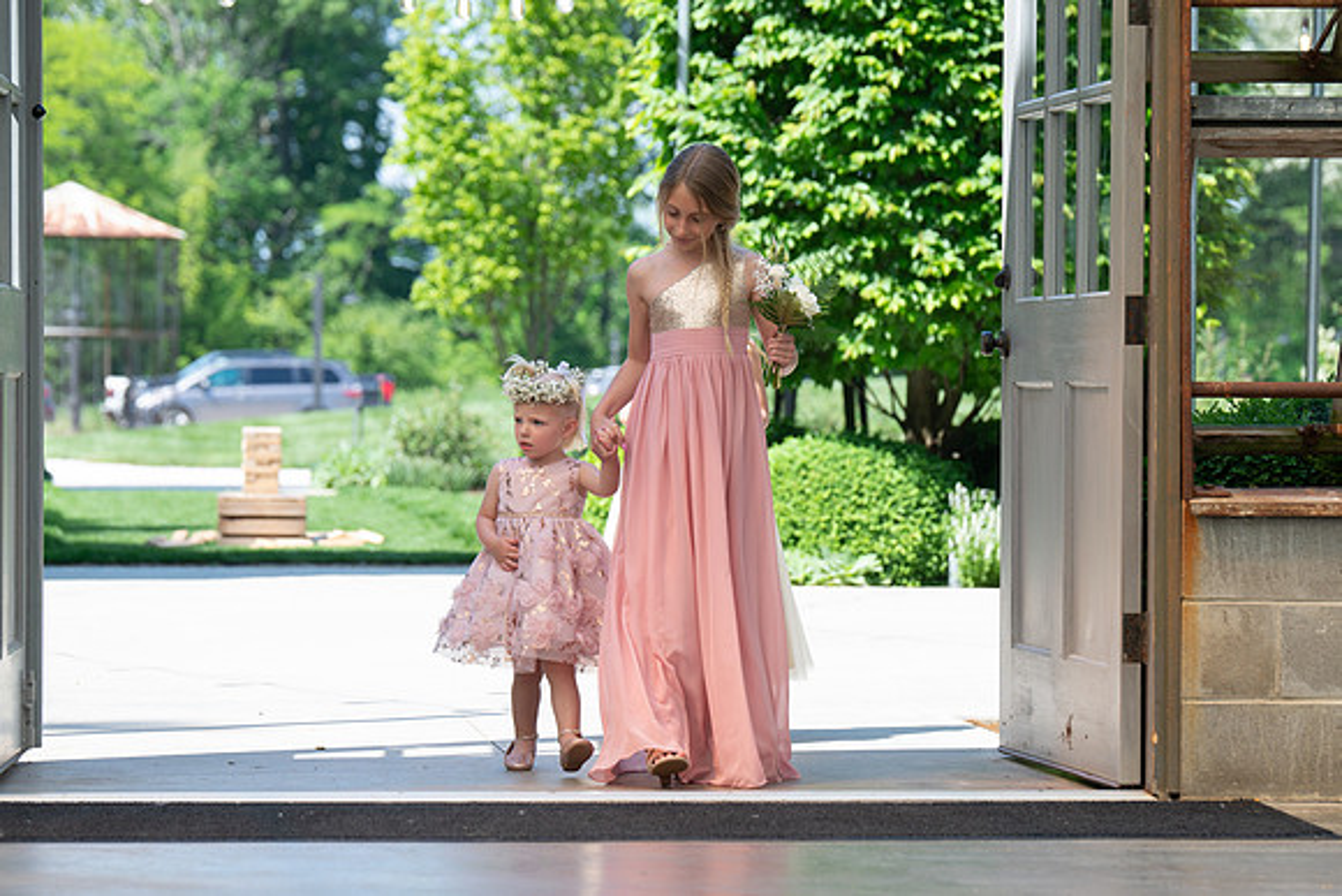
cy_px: 495
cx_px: 710
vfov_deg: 9.2
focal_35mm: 149
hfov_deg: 13.8
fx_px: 5547
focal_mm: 130
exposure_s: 1/250
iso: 160
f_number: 5
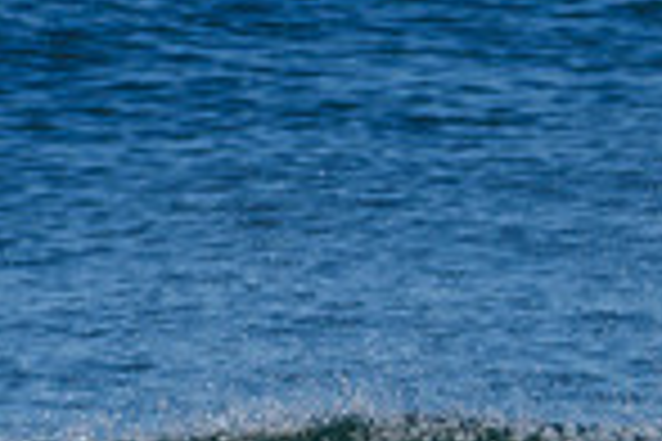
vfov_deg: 0.5
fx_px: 54427
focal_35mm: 2960
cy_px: 632
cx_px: 653
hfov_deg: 0.7
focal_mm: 500
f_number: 5.6
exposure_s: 1/2000
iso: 220
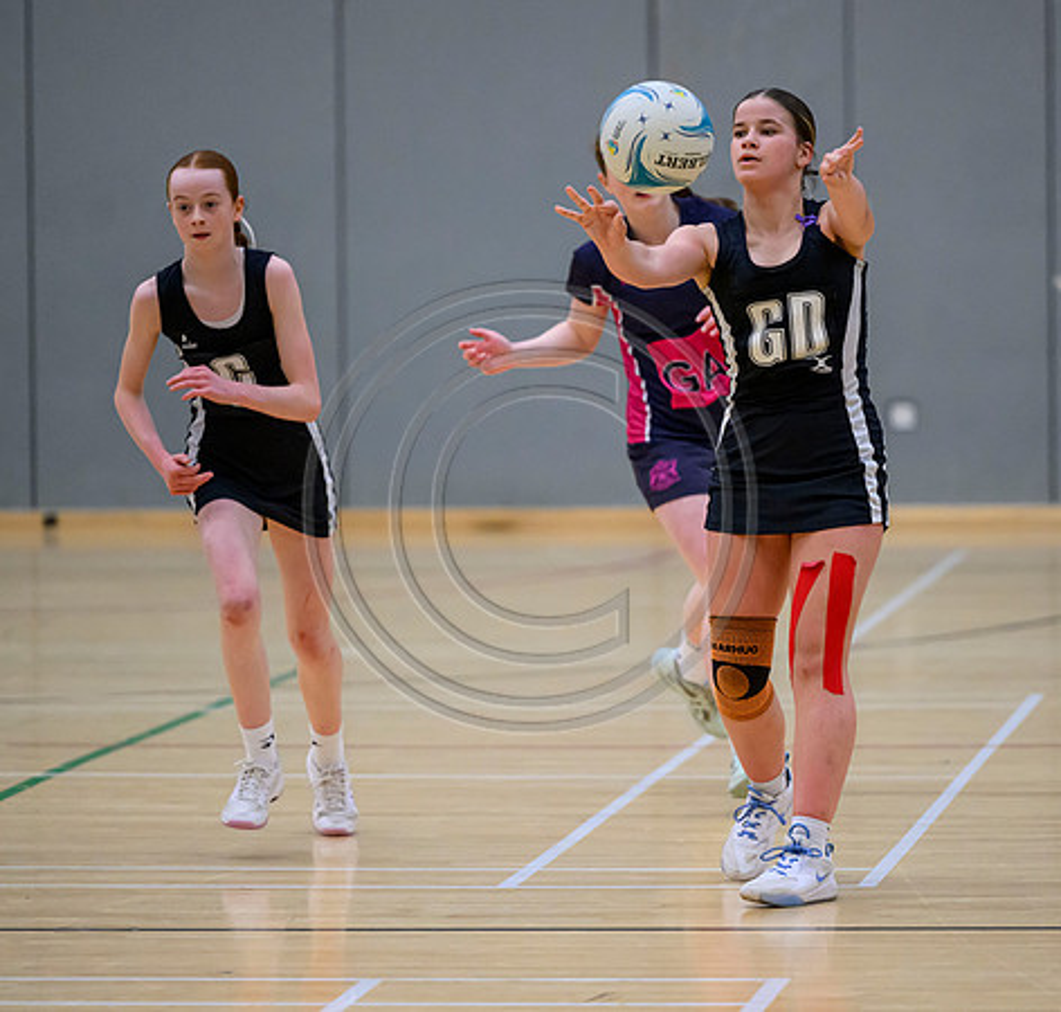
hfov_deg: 7.0
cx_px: 709
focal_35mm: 254
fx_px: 8617
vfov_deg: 6.7
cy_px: 526
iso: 6400
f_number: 2.8
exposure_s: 1/1250
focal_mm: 190
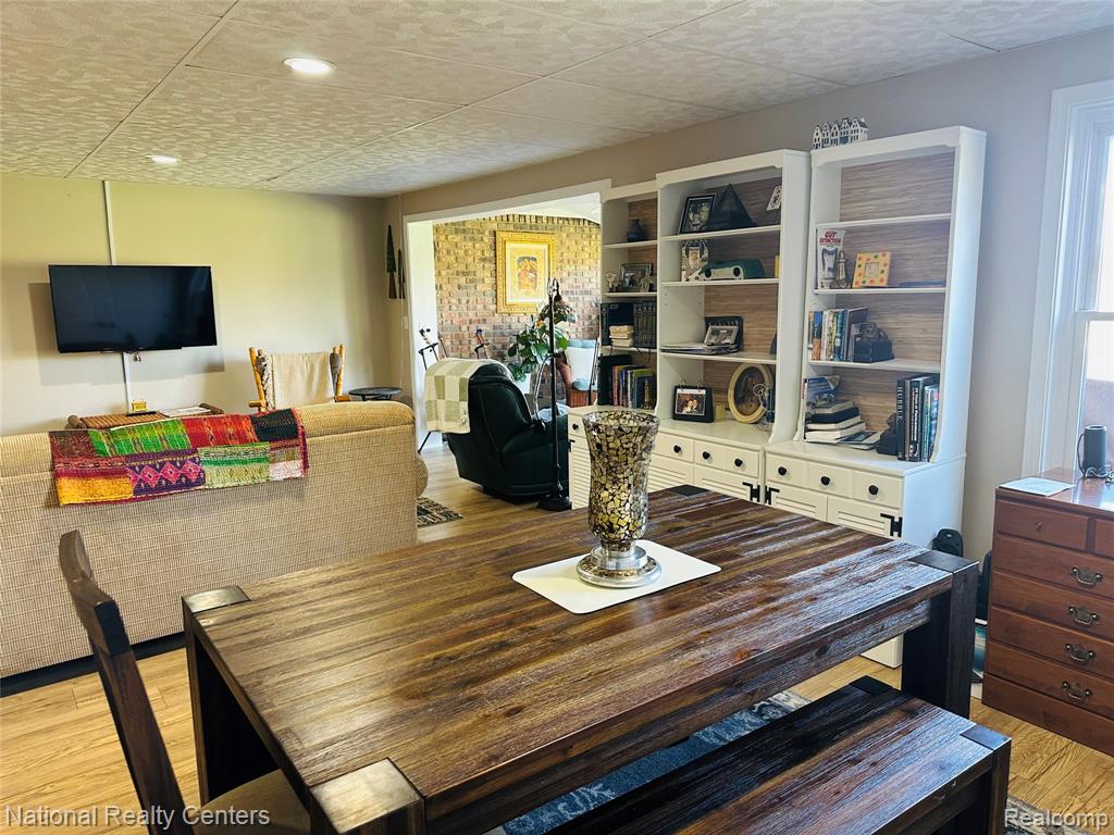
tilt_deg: -9.4
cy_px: 418
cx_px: 557
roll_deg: +1.8
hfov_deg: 71.6
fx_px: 772
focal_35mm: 24
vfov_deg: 56.8
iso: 200
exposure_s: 1/60
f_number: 1.78
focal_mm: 6.86
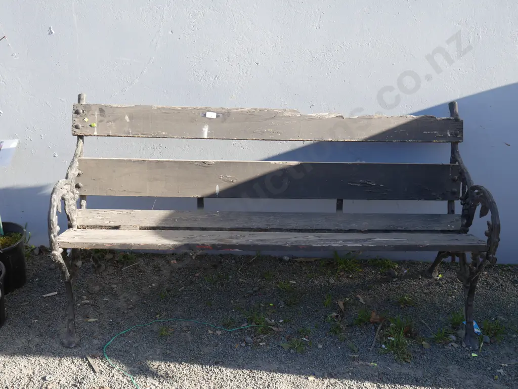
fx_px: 599
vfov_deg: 36.0
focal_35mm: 40
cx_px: 259
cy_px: 194
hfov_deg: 46.8
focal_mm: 20
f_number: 5.6
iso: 200
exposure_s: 1/160
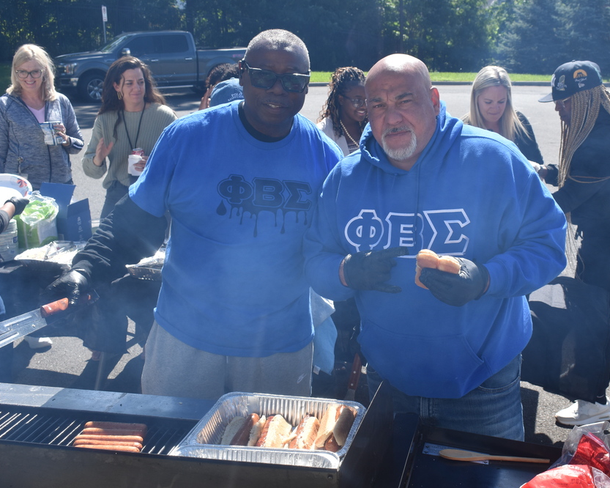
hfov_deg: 41.0
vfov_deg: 33.4
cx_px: 370
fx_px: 812
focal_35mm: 45
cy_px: 239
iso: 200
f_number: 9
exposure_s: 1/320
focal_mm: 26
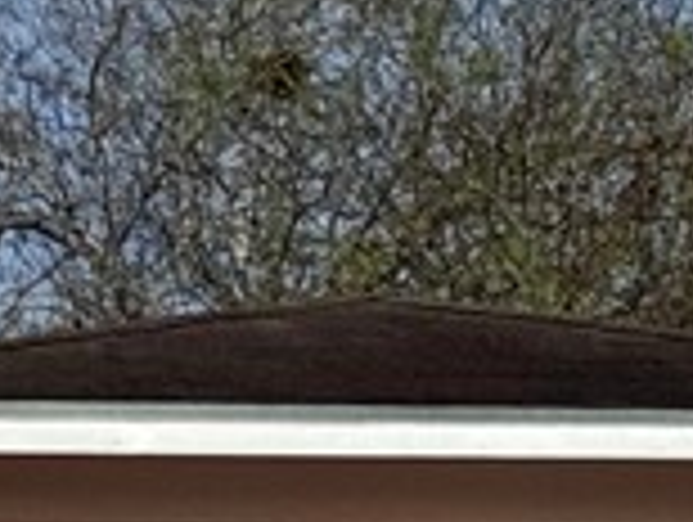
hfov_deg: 6.1
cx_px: -630
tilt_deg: +0.2
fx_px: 6396
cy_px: 986
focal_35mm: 319
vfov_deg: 4.6
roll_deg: -0.8
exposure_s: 1/15385
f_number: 1.78
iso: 64
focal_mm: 6.76
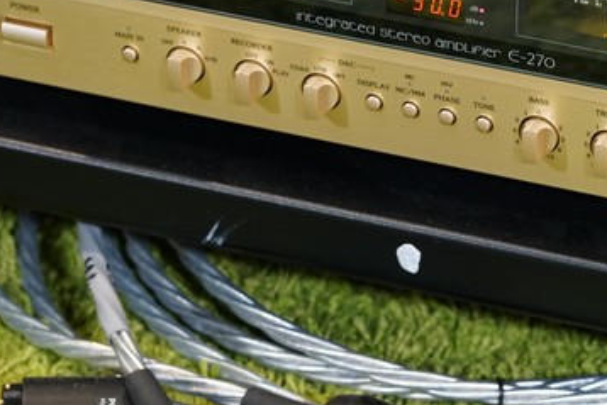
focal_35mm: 226
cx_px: 468
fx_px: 3812
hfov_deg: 9.1
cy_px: -2
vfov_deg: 6.1
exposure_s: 1/30
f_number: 5.6
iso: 2000
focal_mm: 90
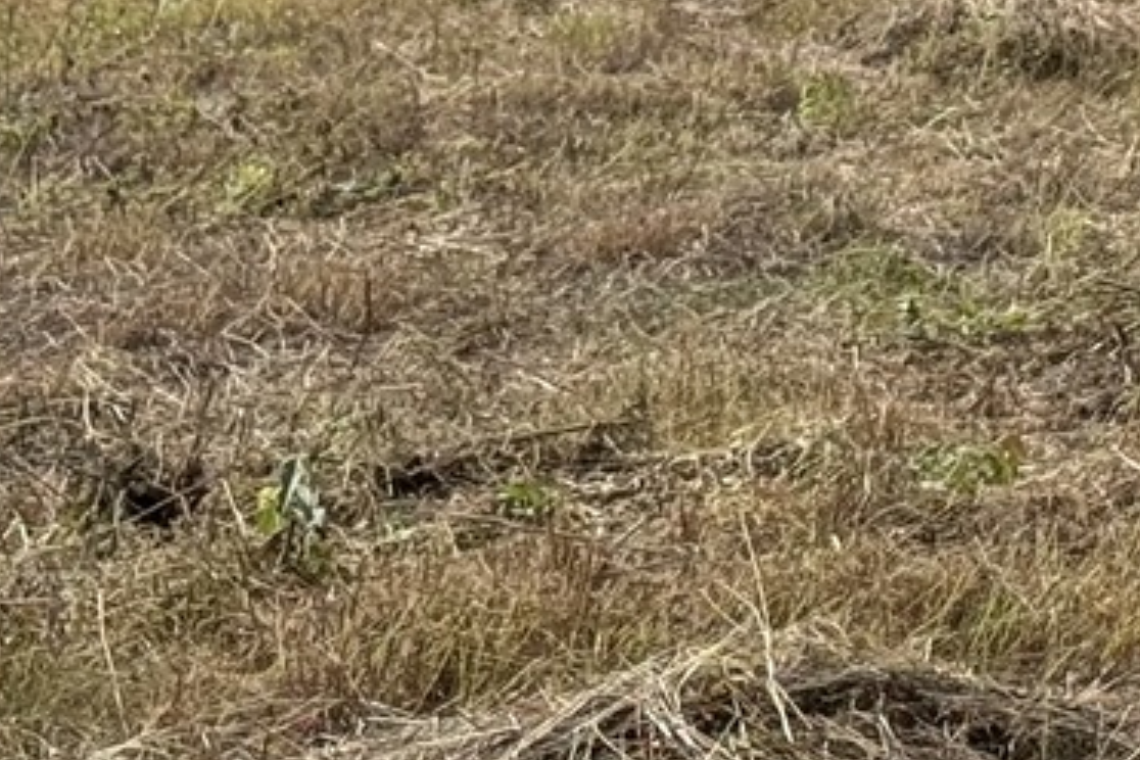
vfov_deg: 7.0
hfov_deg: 10.6
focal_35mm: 193
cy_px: -484
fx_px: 6111
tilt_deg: -1.8
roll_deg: -2.5
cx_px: 1082
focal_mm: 6.76
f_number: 1.78
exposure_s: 1/11364
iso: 64
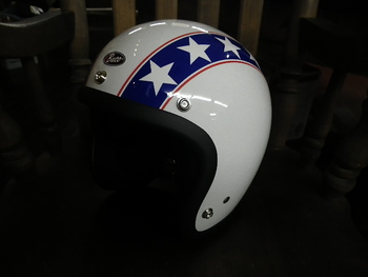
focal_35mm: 28
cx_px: 184
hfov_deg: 63.4
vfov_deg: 49.8
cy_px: 138
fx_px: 298
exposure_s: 1/50
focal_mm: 5
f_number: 3.5
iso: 320
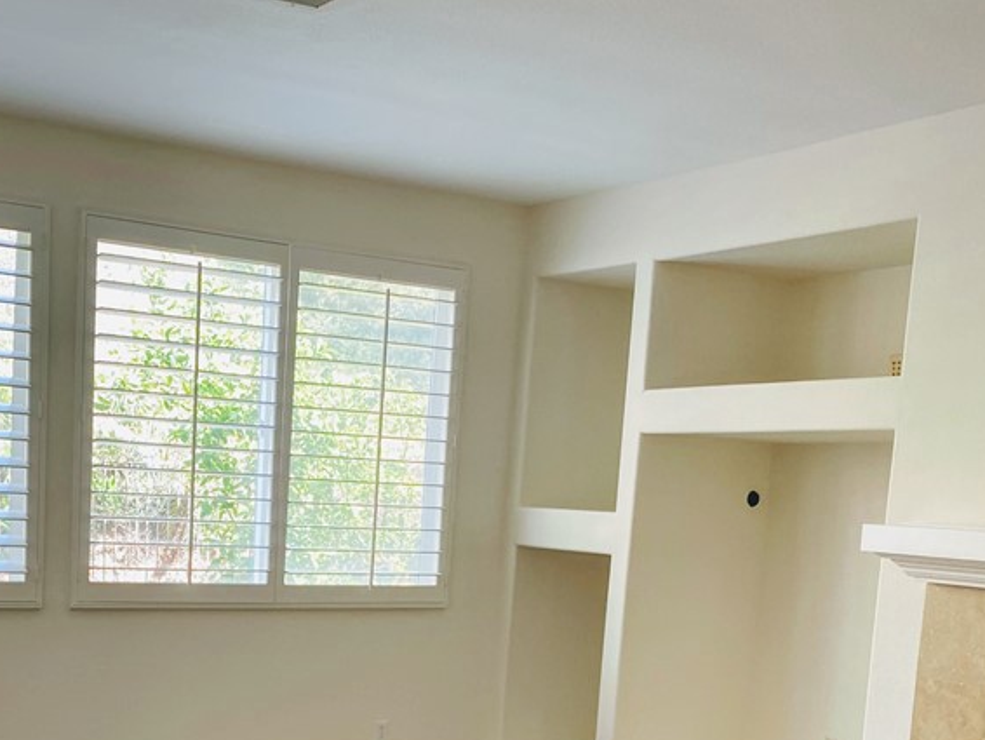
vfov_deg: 29.7
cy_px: 655
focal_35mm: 47
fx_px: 1338
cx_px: 282
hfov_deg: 39.6
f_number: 1.8
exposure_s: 1/120
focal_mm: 4.25
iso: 125
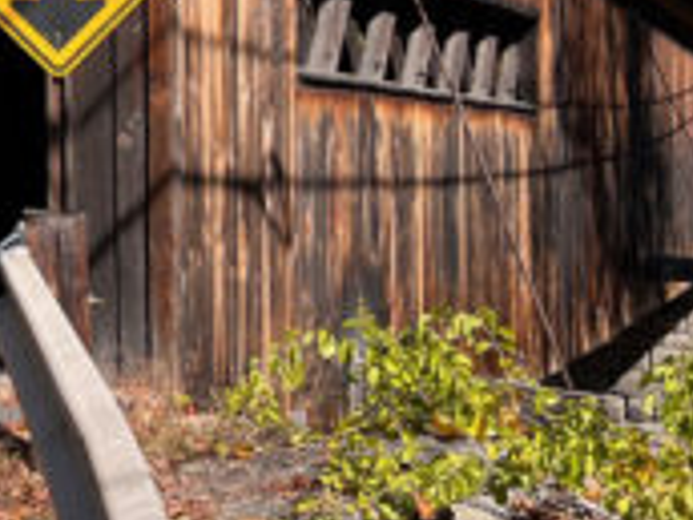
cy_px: -56
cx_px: -173
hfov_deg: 18.9
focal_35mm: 97
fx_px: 1942
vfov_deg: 14.9
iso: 50
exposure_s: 1/2299
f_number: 1.5
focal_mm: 5.7
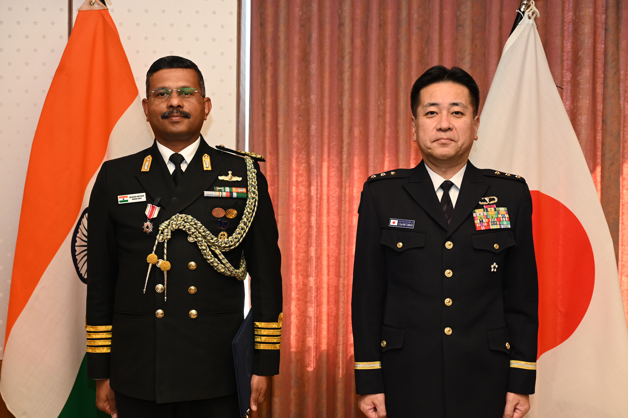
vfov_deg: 26.4
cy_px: 209
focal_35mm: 51
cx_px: 314
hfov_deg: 38.9
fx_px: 889
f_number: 4
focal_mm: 51
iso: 1000
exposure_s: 1/200
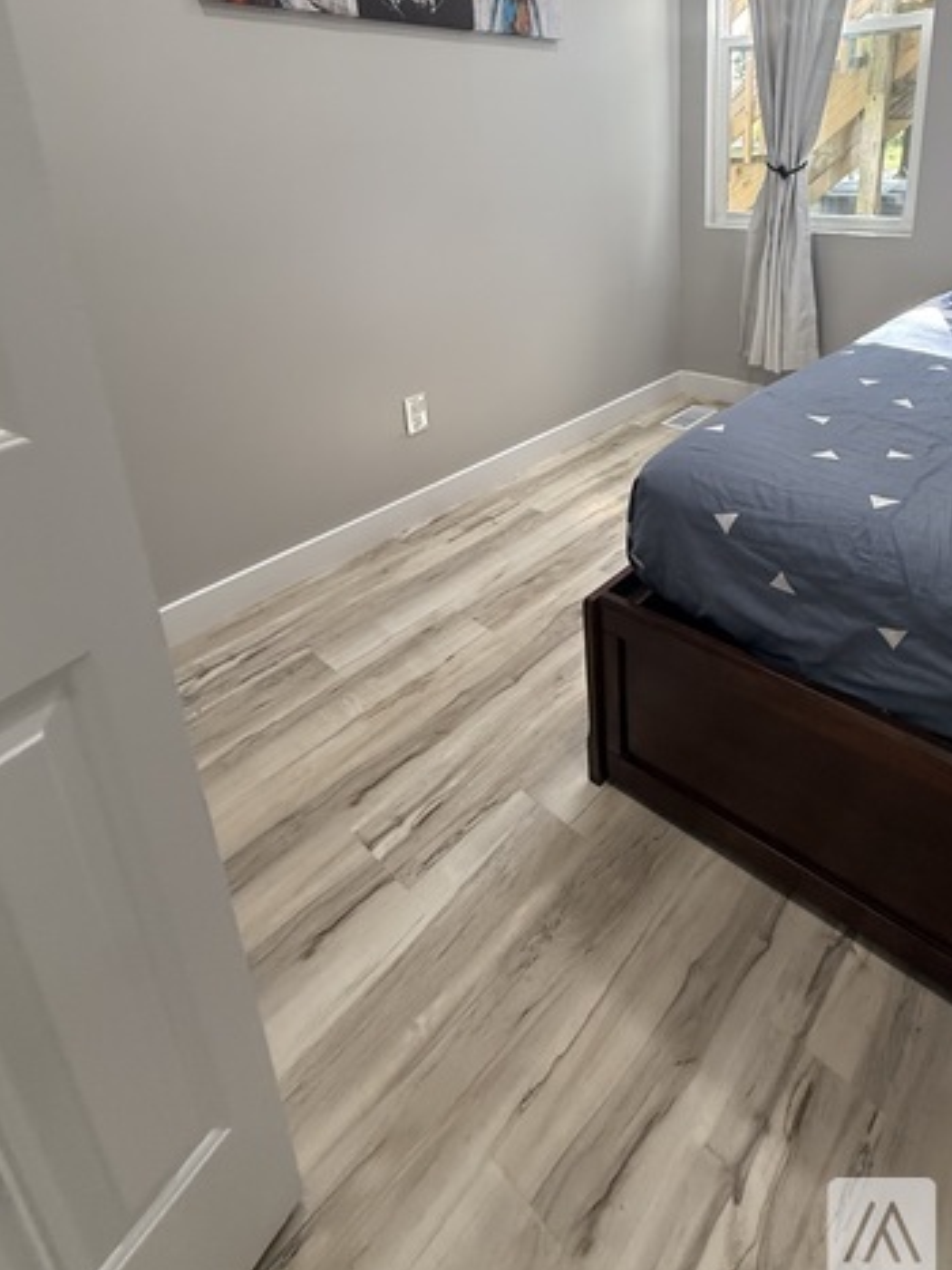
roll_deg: +2.7
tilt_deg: -20.5
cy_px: 379
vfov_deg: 77.9
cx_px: 588
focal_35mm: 20
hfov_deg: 65.1
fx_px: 734
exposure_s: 1/120
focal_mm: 2.22
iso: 125
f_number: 2.2
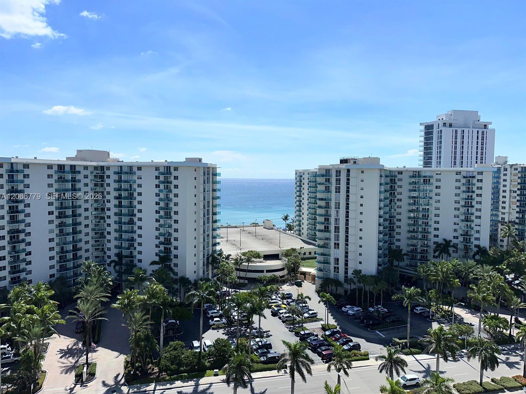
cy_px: 197
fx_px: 365
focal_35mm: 24
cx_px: 263
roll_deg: -1.3
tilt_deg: -3.5
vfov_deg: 56.8
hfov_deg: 71.6
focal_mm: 6.86
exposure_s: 1/18519
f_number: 1.78
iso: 50
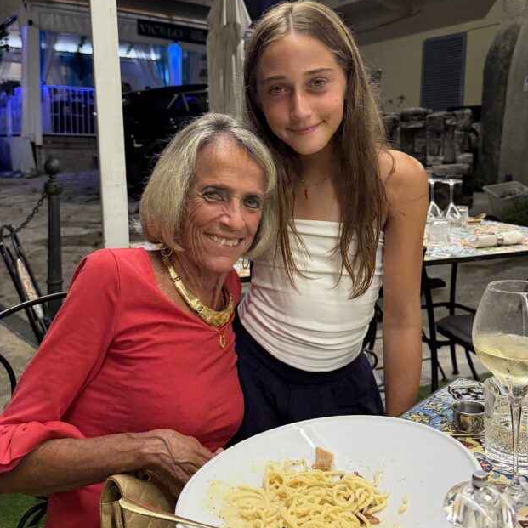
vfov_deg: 46.9
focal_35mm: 35
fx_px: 604
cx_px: 284
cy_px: 207
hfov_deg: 47.2
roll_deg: -1.0
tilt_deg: -6.5
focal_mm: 6.76
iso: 320
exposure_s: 1/50
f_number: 1.78
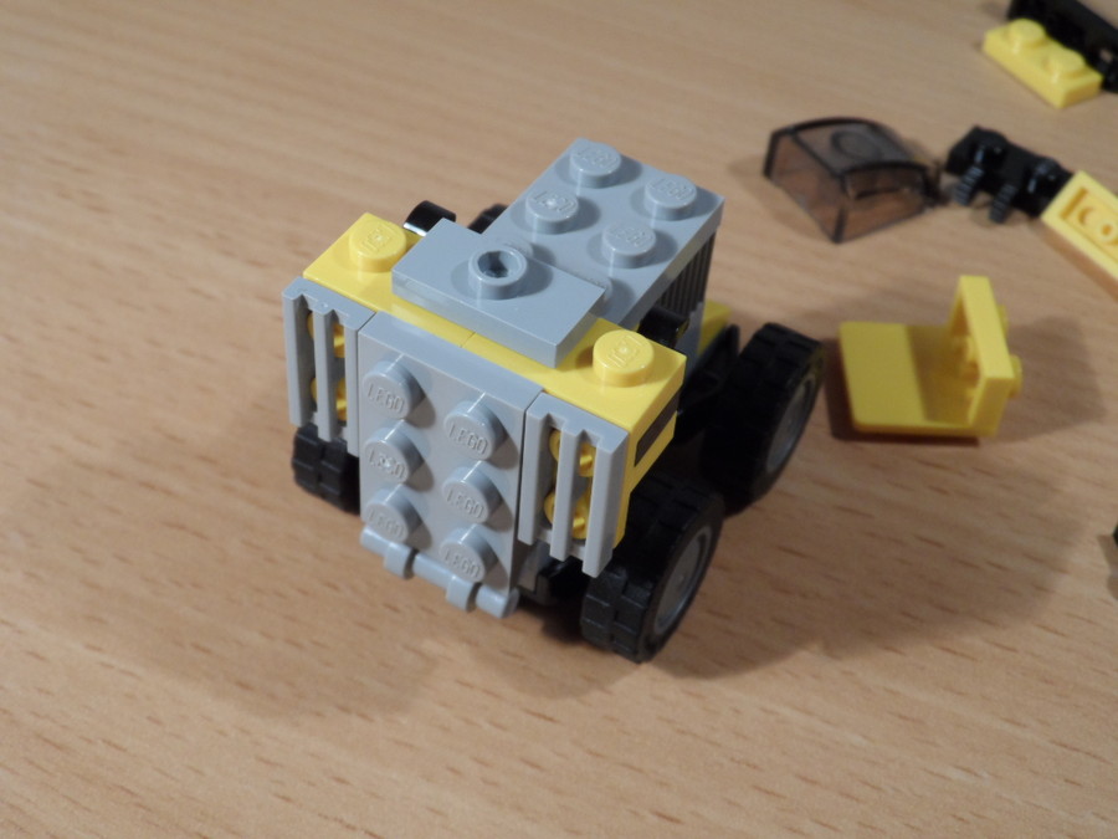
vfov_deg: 27.5
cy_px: 420
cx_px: 559
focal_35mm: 53
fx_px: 1712
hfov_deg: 36.2
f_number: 4
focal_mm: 8.7
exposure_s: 1/30
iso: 200
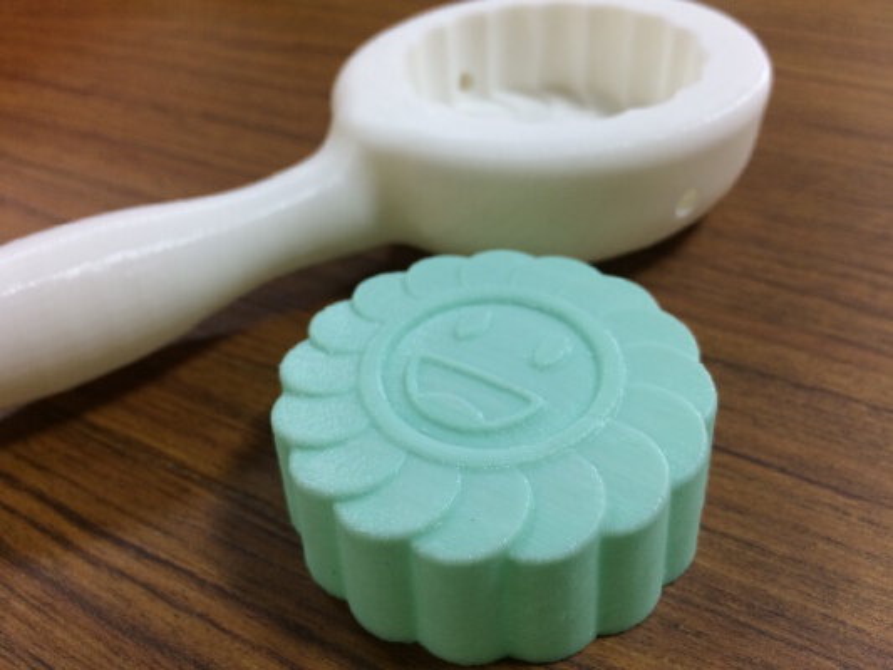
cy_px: 335
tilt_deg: -39.3
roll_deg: +2.8
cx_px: 446
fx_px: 748
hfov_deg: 61.6
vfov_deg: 48.2
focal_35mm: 29
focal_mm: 4.15
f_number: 2.2
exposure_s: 1/30
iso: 80
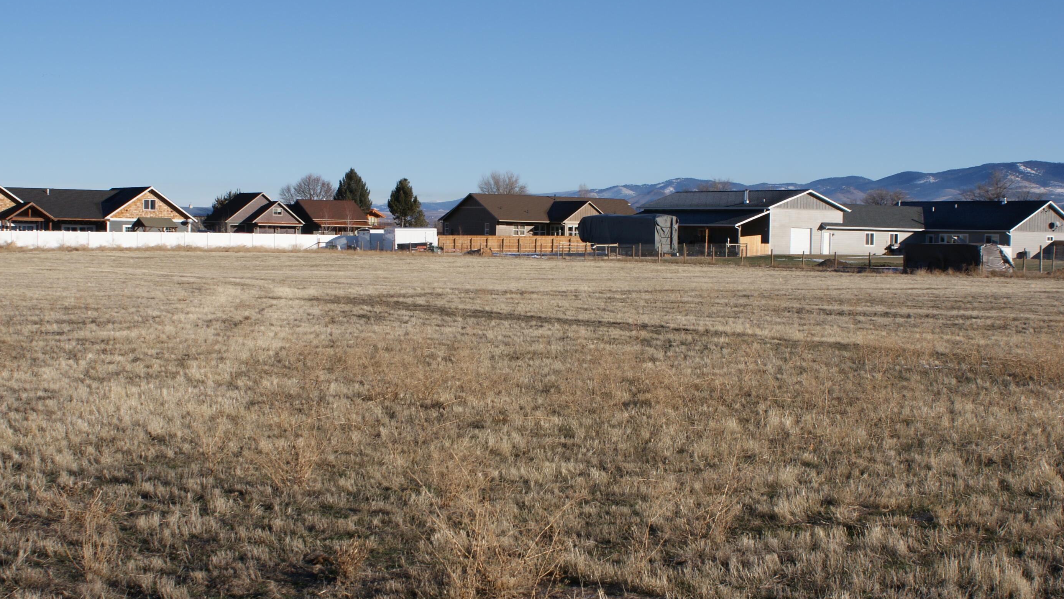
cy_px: 295
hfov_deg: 40.6
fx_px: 1439
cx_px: 535
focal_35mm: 51
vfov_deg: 23.5
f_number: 13
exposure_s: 1/160
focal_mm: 30
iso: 100
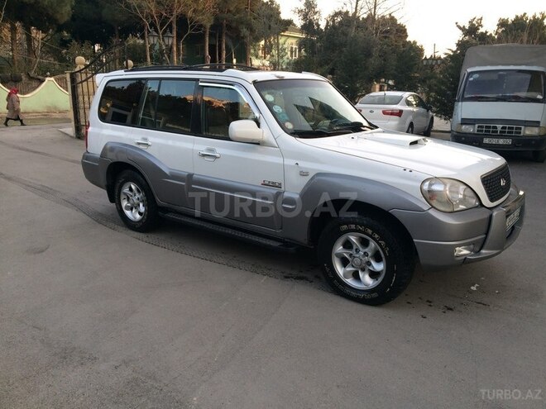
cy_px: 204
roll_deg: +0.9
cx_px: 273
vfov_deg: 48.2
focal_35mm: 29
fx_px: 457
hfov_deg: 61.7
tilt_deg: -13.8
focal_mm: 4.15
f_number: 2.2
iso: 40
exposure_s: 1/100
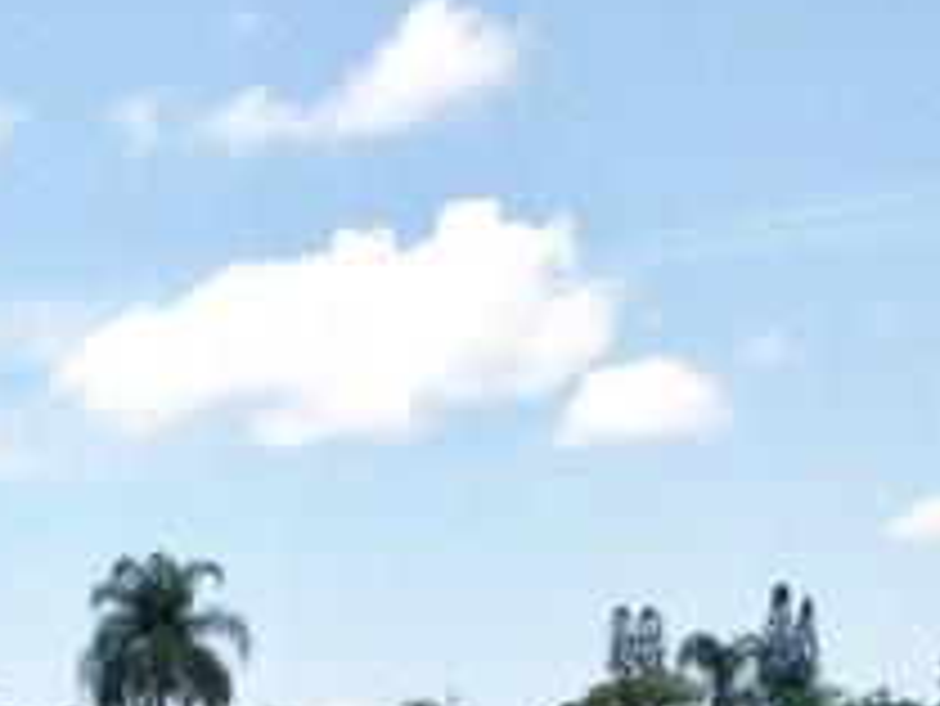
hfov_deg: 18.8
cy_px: 1057
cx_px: -58
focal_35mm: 101
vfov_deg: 13.8
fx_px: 2744
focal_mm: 4.12
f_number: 2.4
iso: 50
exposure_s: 1/1140
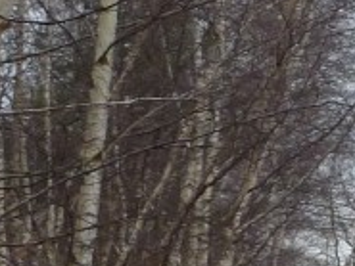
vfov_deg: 5.6
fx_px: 2719
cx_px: 819
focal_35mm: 265
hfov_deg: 7.1
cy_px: 107
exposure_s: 1/60
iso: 200
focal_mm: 7.9
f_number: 3.8
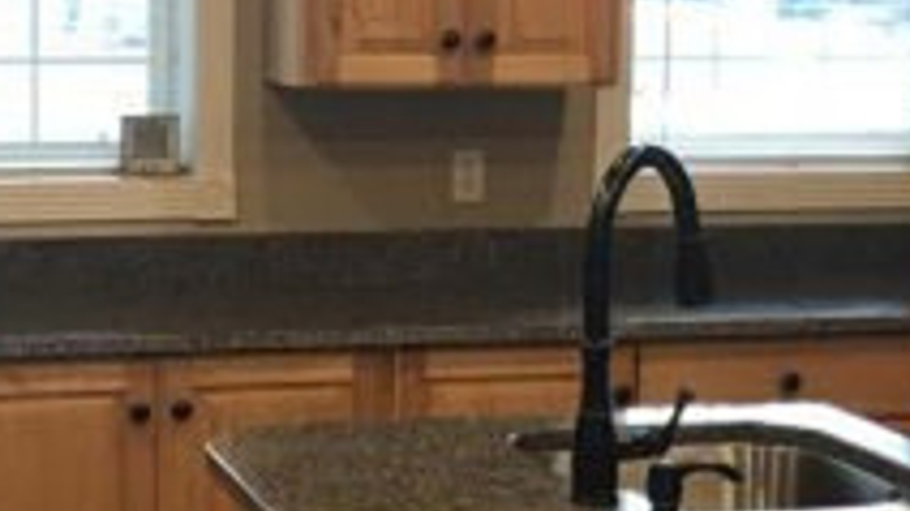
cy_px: 193
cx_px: 283
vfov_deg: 13.1
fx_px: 2219
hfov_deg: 23.0
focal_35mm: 92
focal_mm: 3.99
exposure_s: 1/24
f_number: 1.8
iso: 32
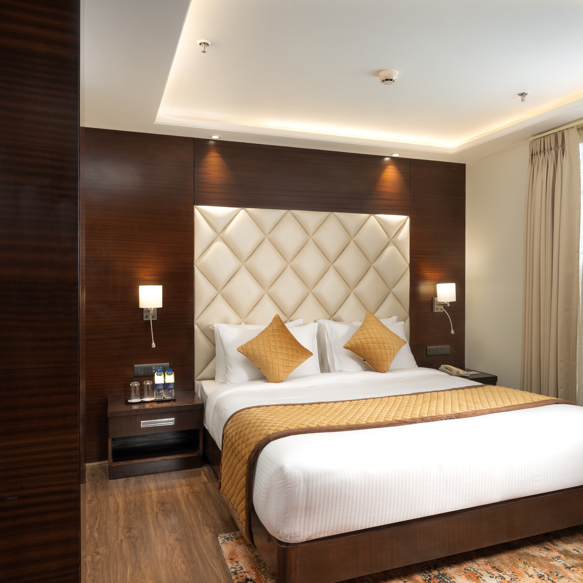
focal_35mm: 25
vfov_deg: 62.9
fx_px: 476
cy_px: 297
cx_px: 299
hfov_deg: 62.9
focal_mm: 19
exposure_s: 1/4
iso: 100
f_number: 8
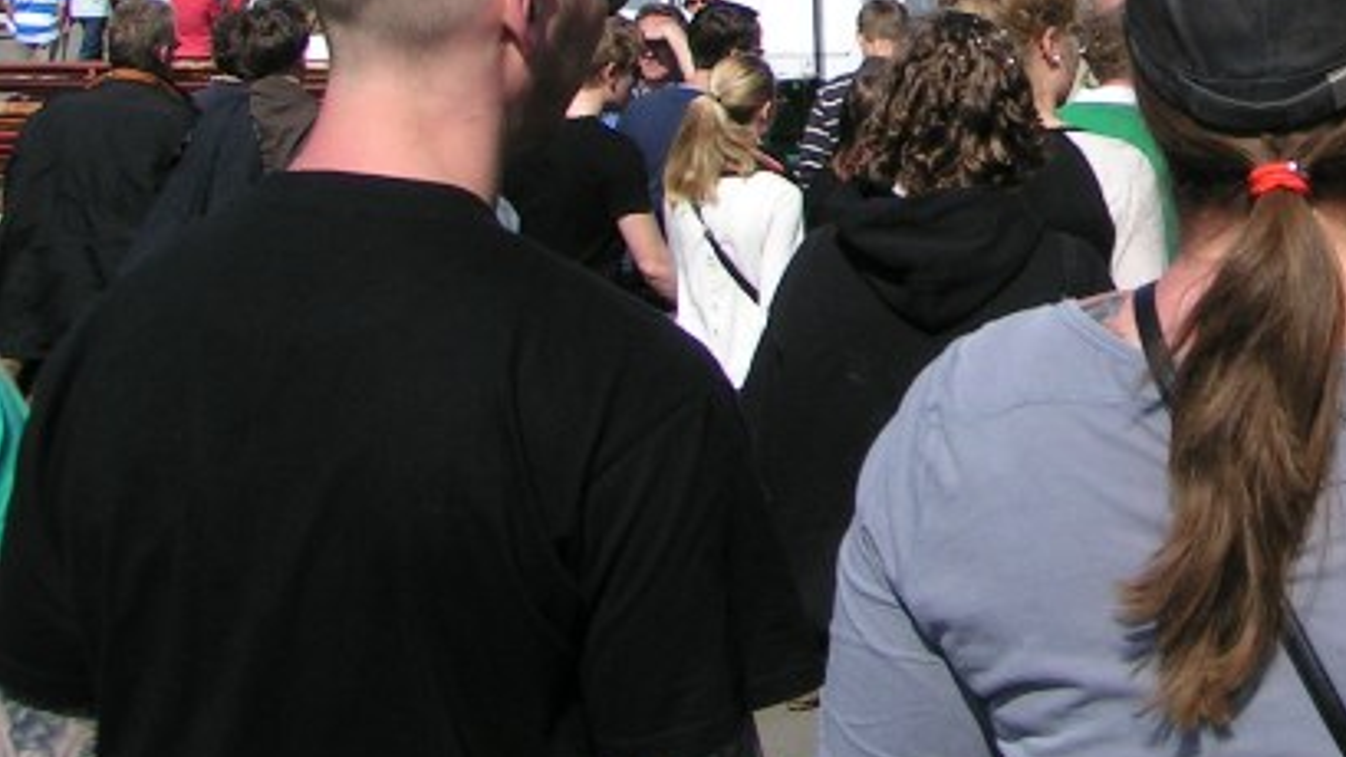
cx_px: 1313
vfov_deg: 14.4
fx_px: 2891
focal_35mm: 81
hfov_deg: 25.1
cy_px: -158
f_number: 5.6
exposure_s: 1/640
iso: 50
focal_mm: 5.8
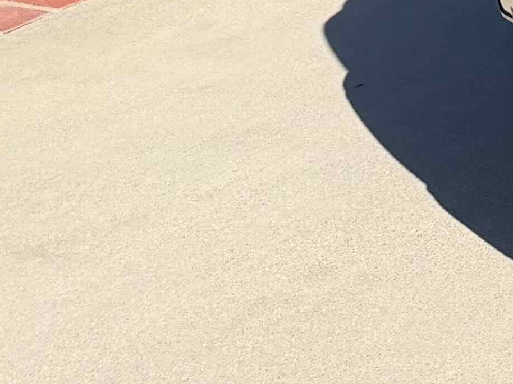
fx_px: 2222
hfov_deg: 9.7
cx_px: 1602
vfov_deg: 8.5
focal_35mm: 150
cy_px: -716
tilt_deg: -3.4
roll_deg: +1.0
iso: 80
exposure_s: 1/5319
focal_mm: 6.76
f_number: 1.78
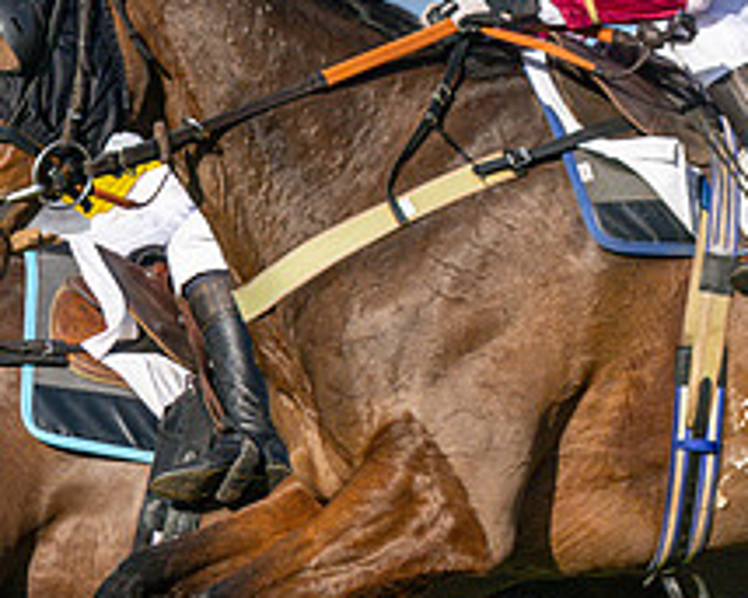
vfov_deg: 5.3
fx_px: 6506
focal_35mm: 294
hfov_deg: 6.6
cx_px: 220
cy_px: 202
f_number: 4
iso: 400
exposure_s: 1/6400
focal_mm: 98
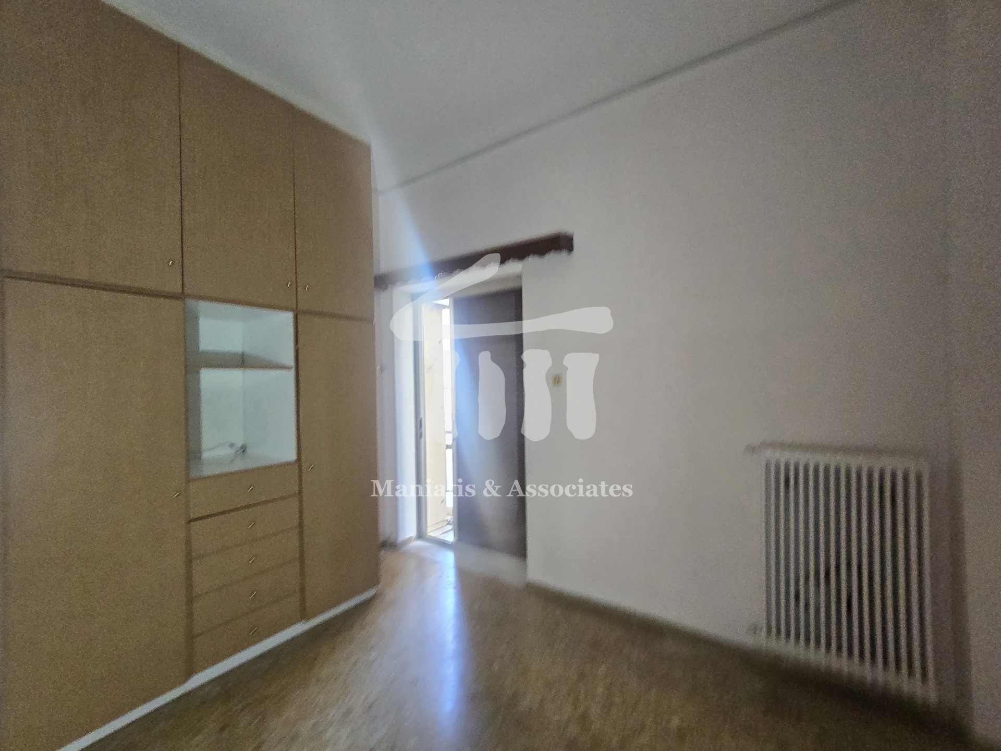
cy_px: 376
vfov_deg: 89.9
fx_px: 376
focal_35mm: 13
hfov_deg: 106.2
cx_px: 500
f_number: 2.2
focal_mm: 2.2
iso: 400
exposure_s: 1/50
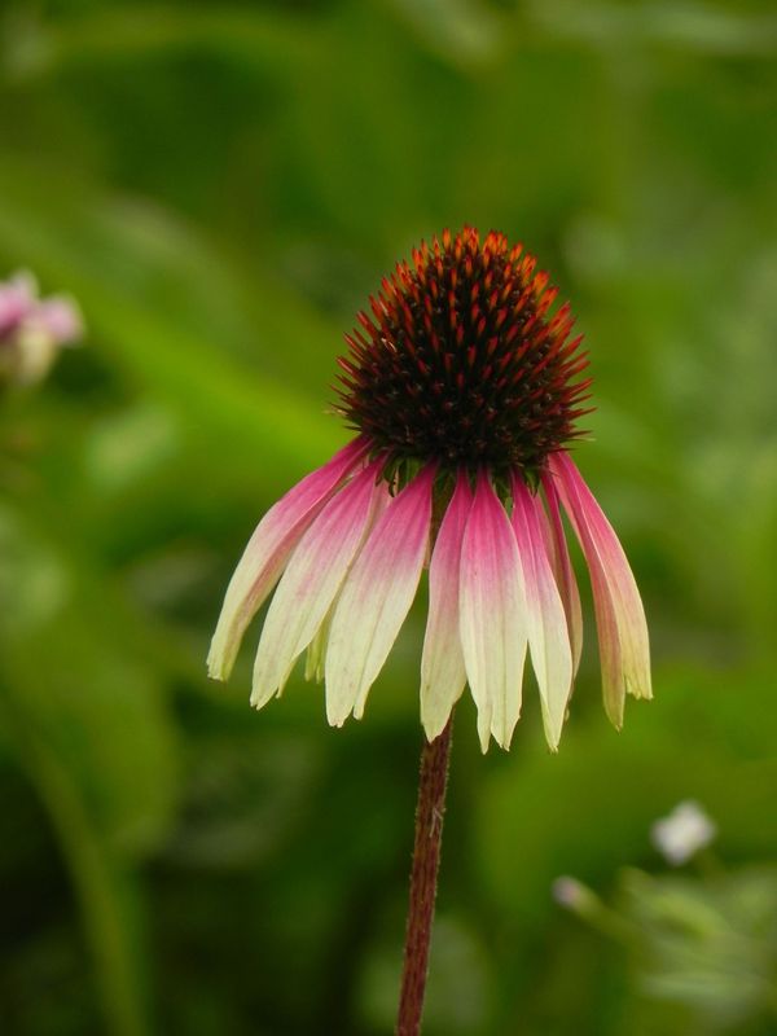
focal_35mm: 678
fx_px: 20291
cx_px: 388
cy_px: 518
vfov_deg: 2.9
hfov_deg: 2.2
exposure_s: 1/400
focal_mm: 120
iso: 160
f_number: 5
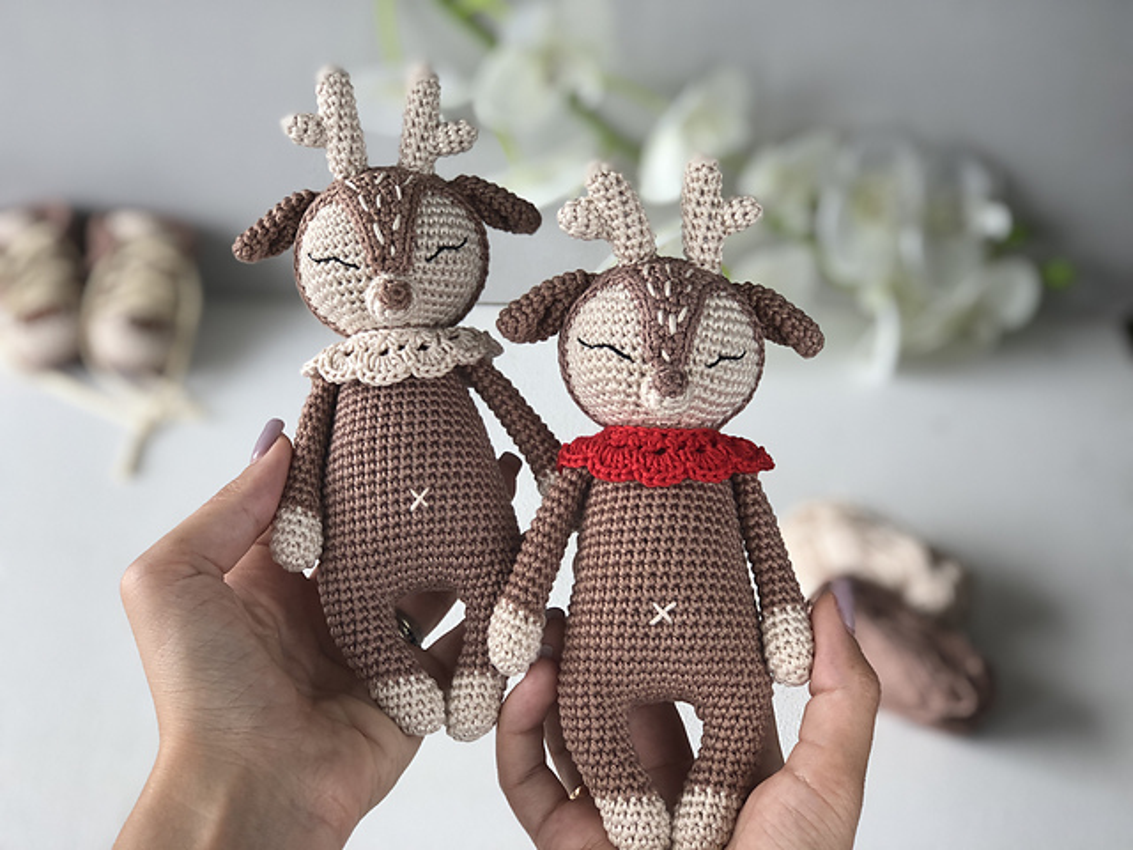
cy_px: 425
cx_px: 566
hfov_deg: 33.8
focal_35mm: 57
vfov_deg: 25.7
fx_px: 1866
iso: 25
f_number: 2.8
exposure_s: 1/60
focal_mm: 6.6
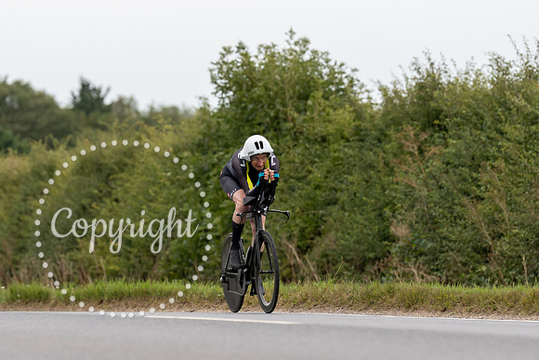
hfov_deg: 9.1
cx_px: 259
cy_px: 176
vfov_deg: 6.1
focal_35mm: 226
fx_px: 3387
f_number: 3.5
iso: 800
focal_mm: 165
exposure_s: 1/1000
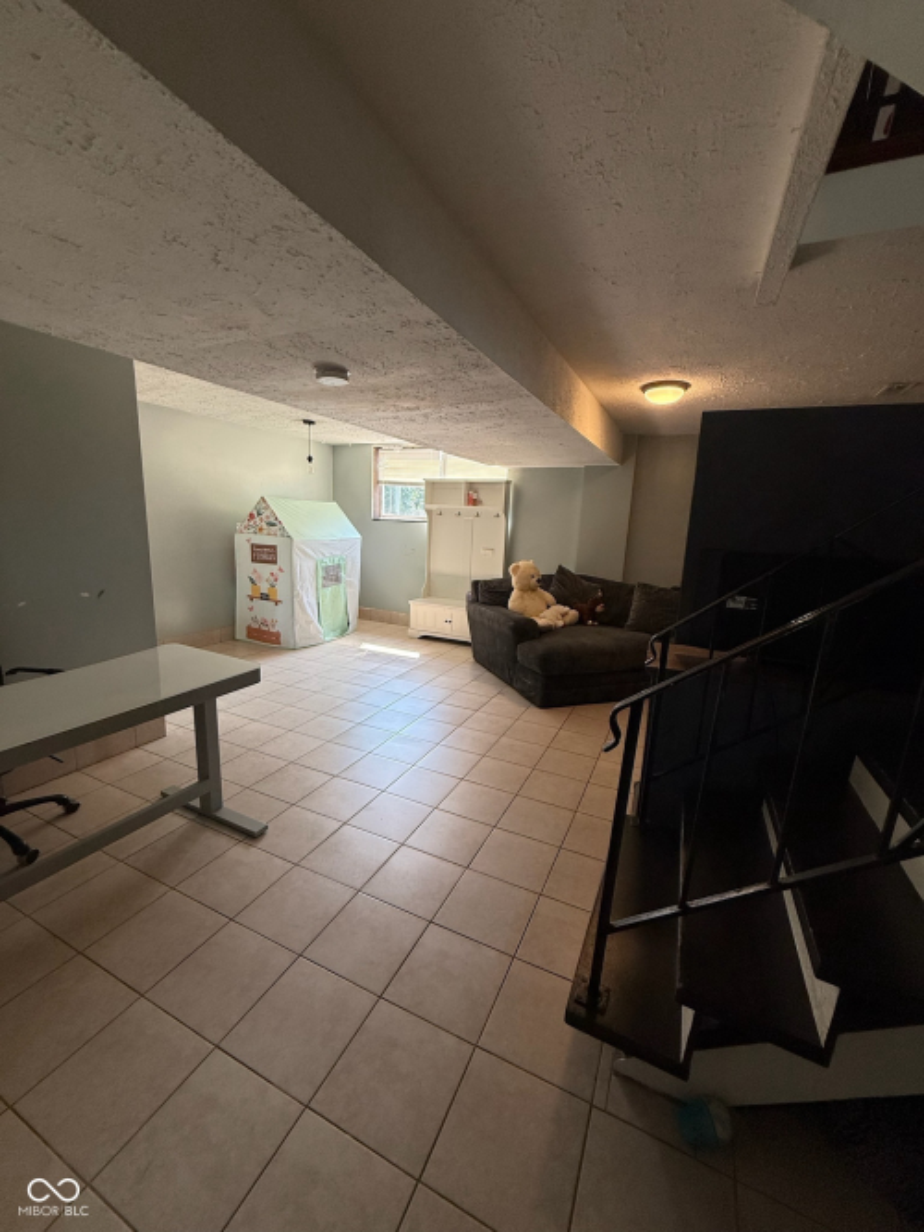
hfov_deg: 85.7
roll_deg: -2.9
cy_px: 616
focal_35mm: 14
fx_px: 498
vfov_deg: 102.1
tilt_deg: -11.4
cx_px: 462
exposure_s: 1/120
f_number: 2.2
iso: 160
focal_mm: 2.22
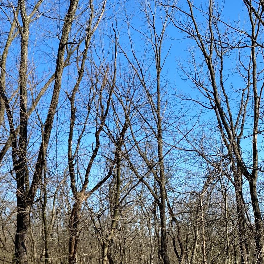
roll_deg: +0.5
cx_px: 53
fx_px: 475
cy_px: 216
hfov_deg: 30.3
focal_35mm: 55
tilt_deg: +4.2
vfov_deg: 30.2
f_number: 1.8
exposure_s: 1/1232
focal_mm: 4.25
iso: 32
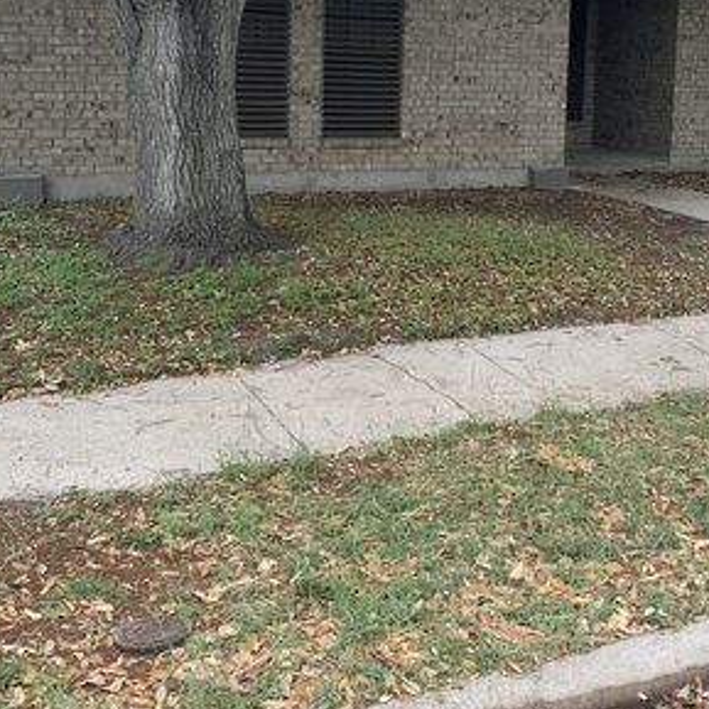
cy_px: 171
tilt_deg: -6.9
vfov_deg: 31.6
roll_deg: -2.3
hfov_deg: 31.8
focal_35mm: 53
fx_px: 1228
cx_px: 505
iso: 25
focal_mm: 4.25
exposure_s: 1/198
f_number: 1.8
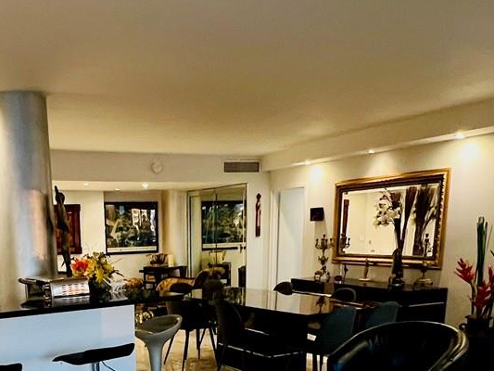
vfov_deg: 32.6
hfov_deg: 47.0
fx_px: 557
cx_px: 158
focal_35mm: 39
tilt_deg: -17.2
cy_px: 403
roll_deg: +1.2
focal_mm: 1.57
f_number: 1.8
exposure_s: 1/60
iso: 400
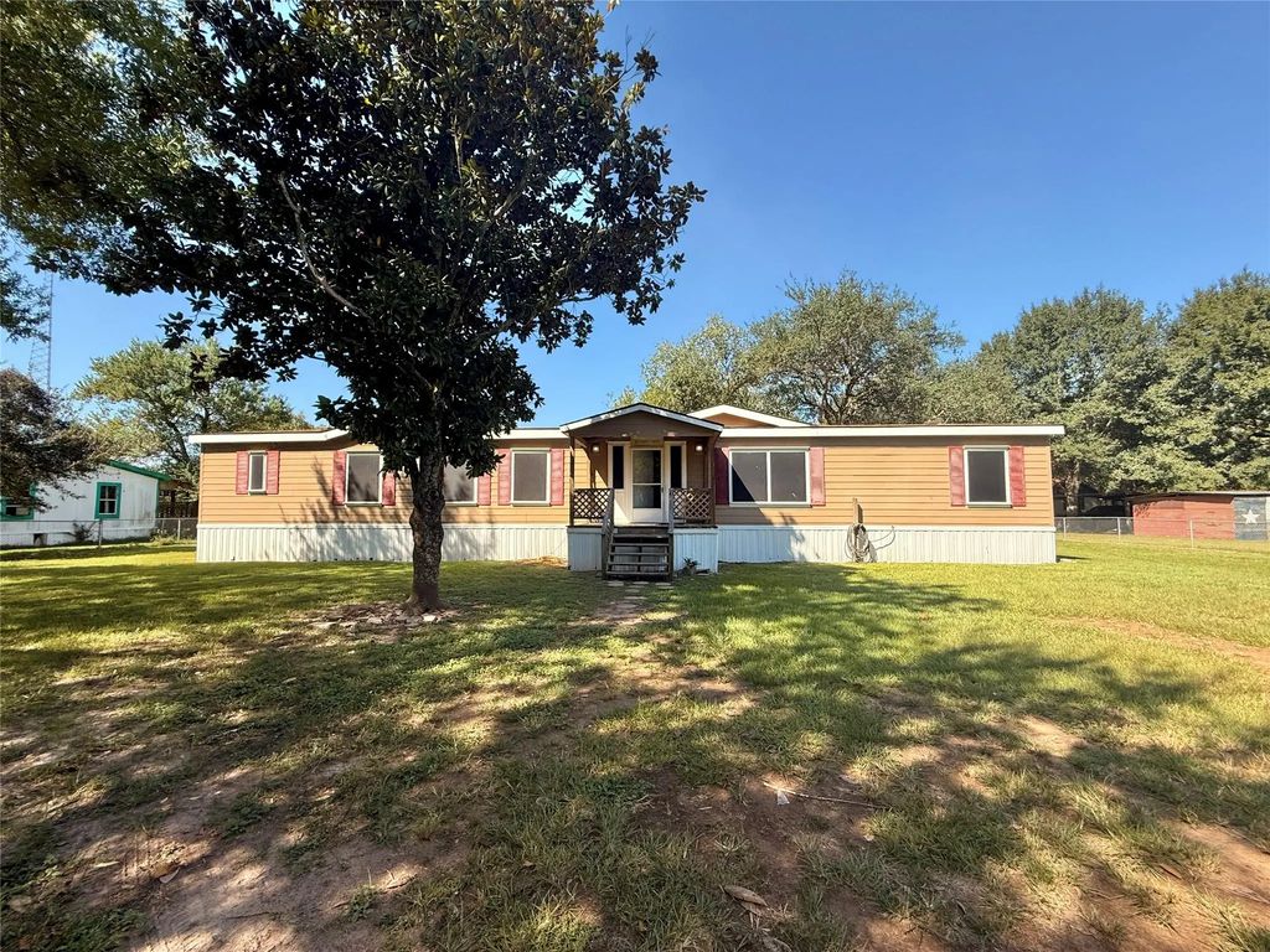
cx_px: 635
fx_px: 514
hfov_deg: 102.1
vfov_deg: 85.7
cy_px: 476
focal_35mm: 14
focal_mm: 2.22
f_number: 2.2
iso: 64
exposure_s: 1/1145
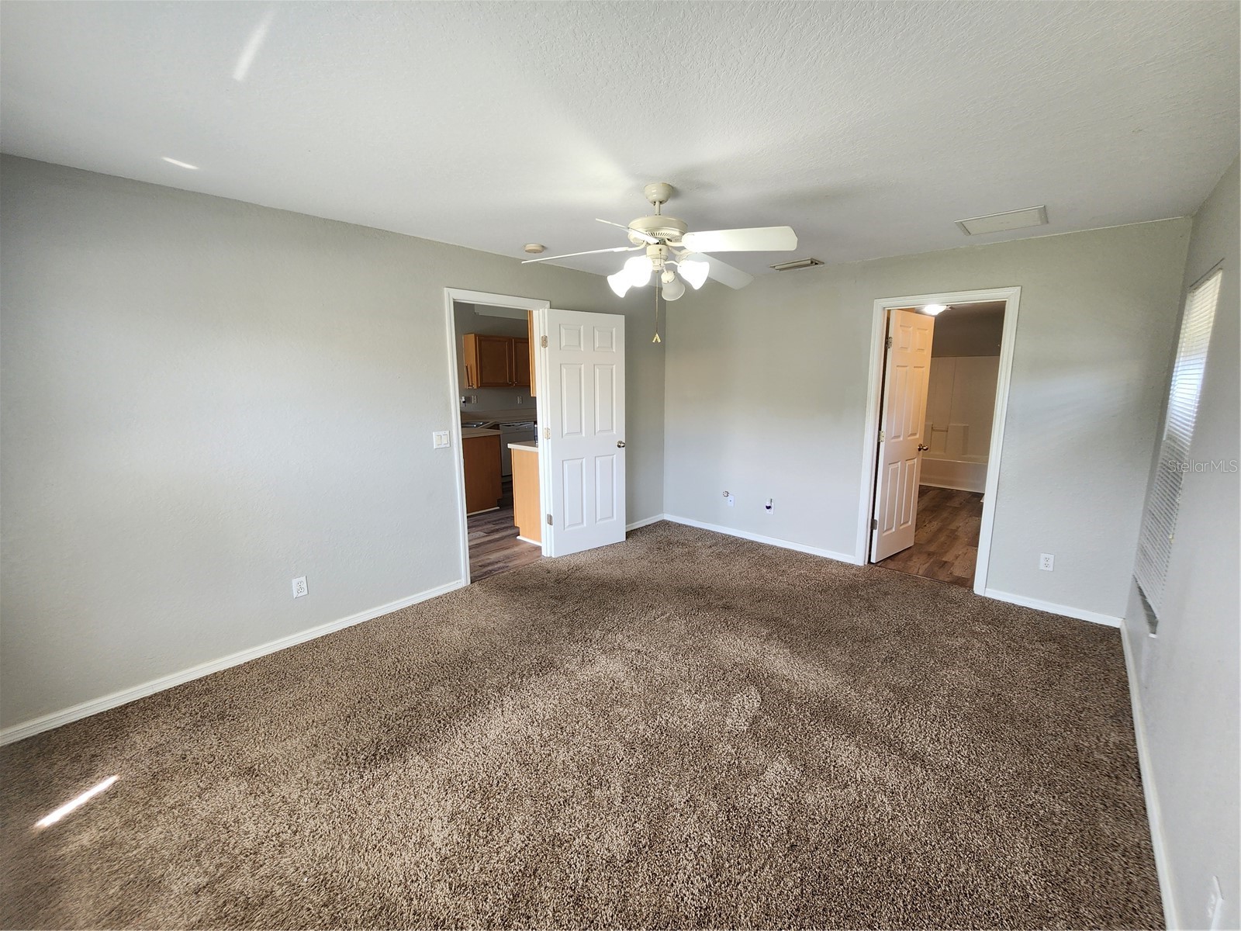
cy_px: 466
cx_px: 620
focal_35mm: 13
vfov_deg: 89.9
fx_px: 466
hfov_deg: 106.2
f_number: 2.2
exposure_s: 1/60
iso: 100
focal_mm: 2.2
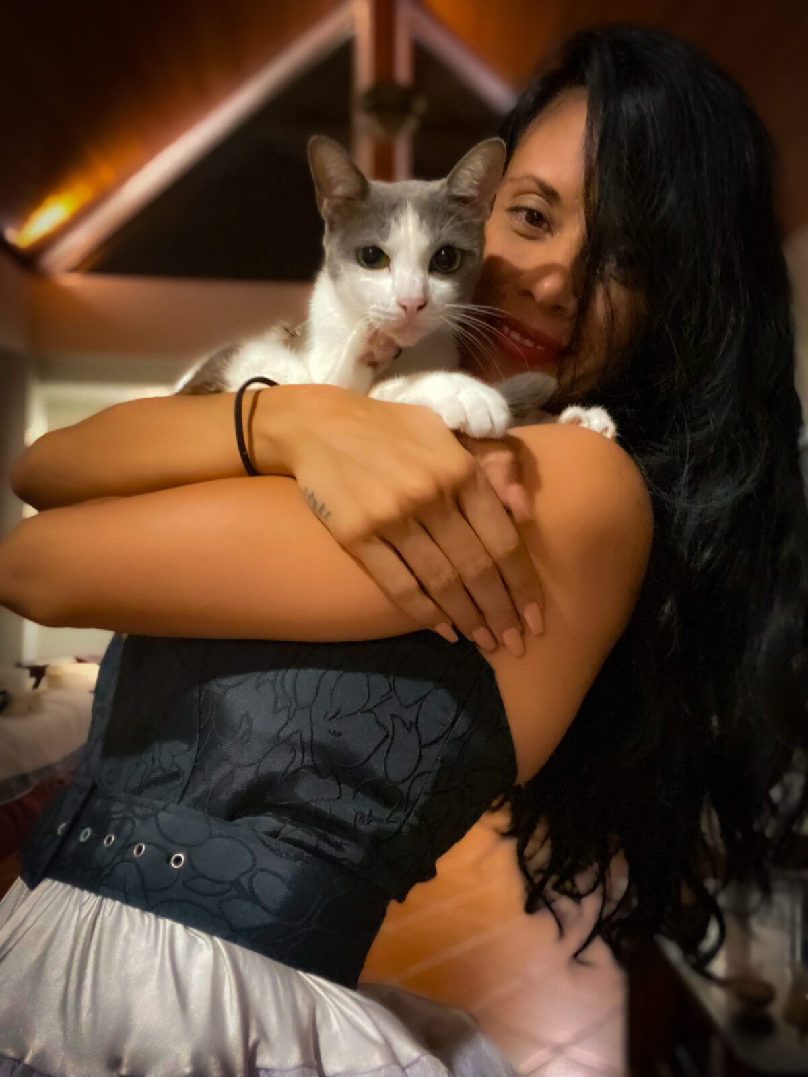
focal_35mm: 30
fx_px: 934
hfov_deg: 46.8
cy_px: 538
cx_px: 404
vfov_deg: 60.0
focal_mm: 2.71
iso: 1250
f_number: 2.2
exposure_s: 1/13
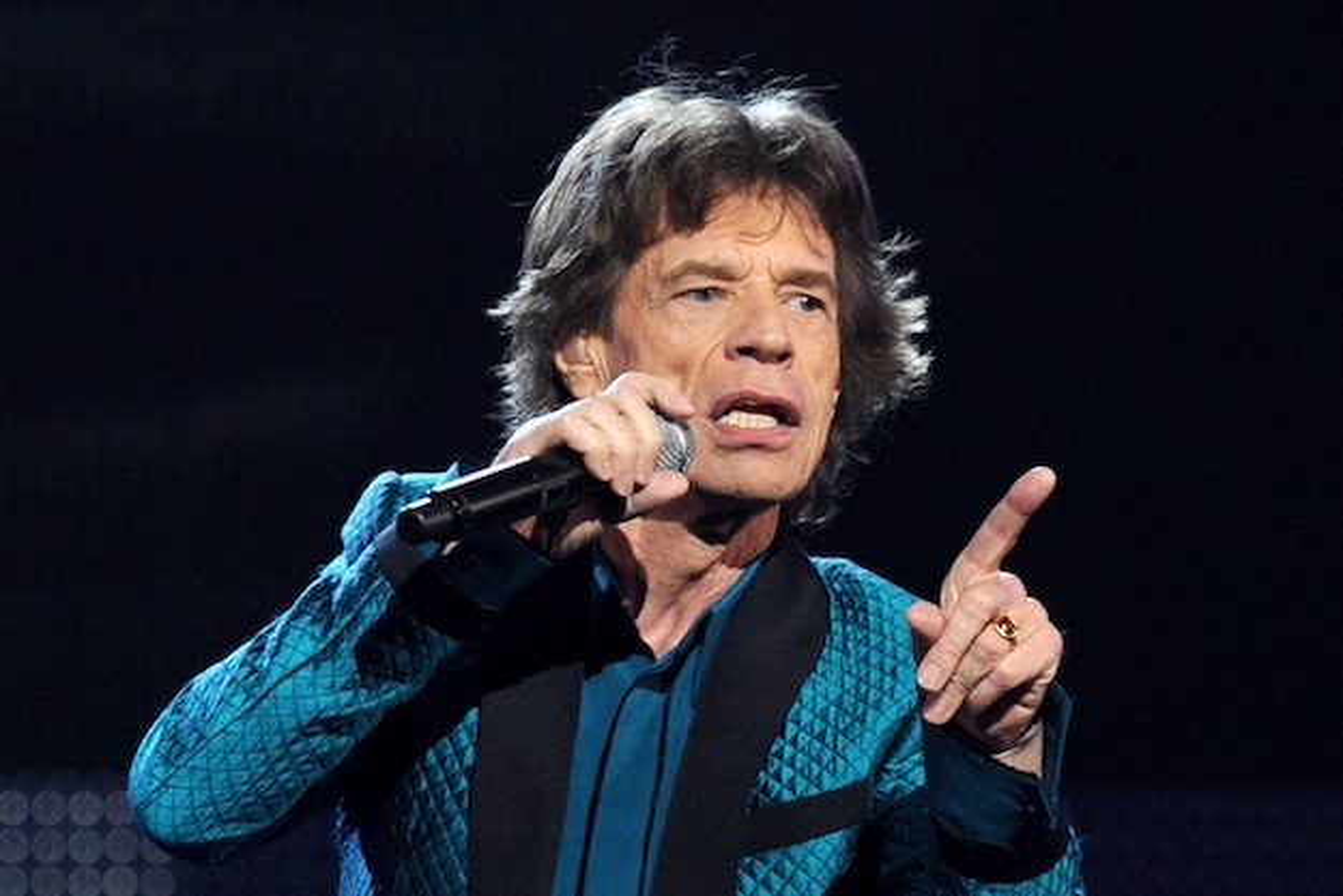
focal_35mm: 400
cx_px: 672
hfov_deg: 5.2
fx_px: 14925
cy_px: 448
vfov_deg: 3.4
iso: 2500
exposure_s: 1/320
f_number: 4.5
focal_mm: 400
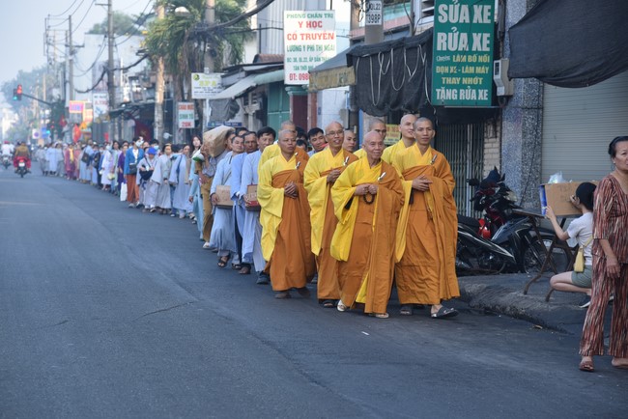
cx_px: 314
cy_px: 210
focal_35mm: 120
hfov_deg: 17.1
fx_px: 2094
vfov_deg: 11.4
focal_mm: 120
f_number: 5
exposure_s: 1/400
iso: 400
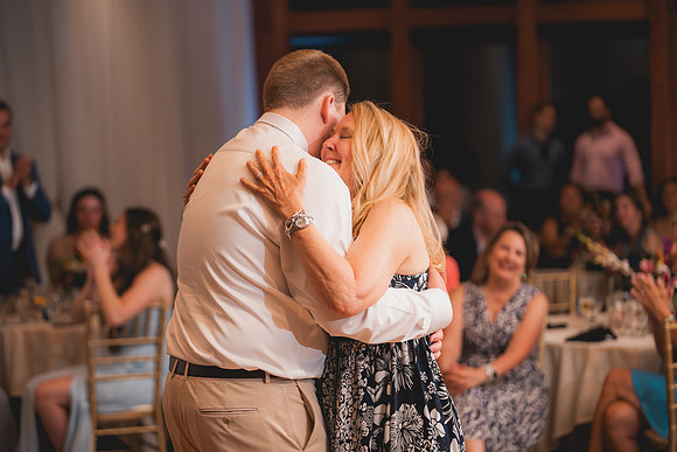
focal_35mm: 102
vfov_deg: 13.4
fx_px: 1919
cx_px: 338
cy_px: 226
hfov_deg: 20.0
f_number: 2.8
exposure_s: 1/250
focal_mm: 102
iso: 1000
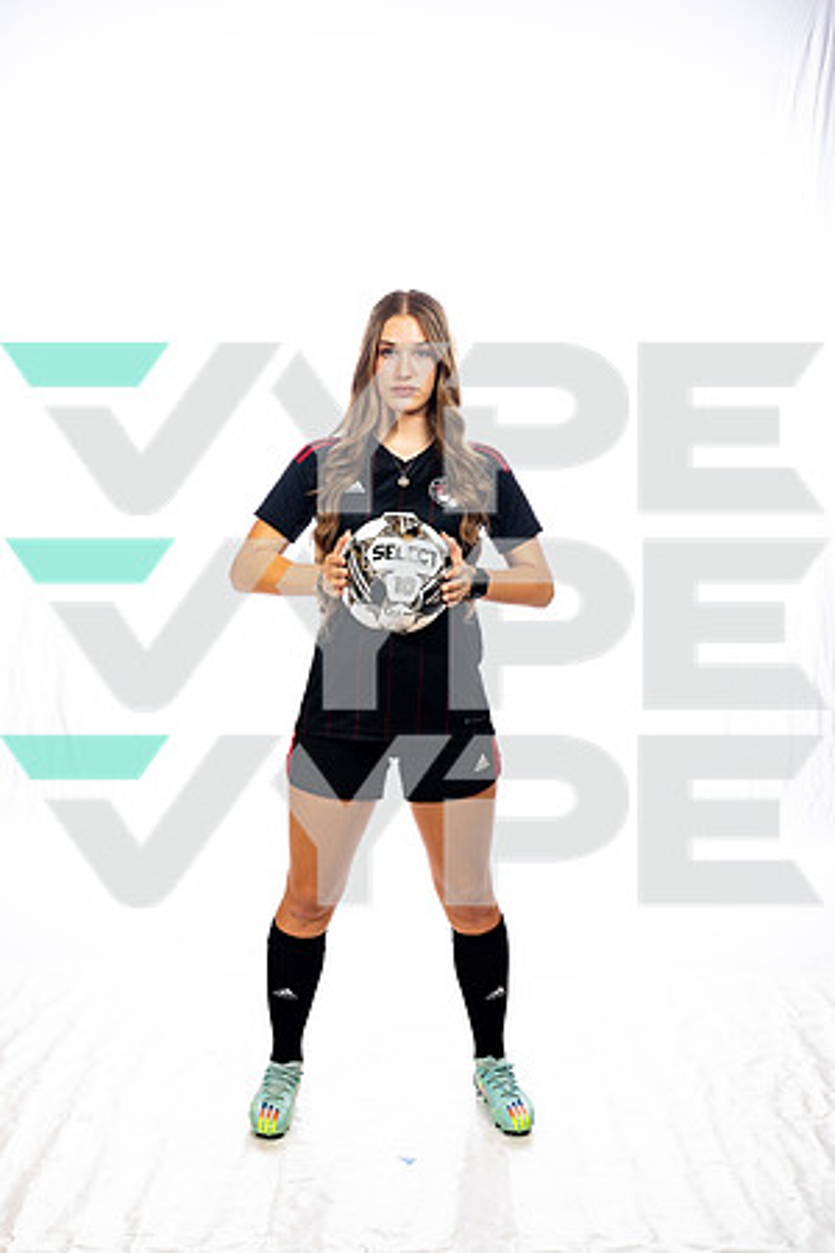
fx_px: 1774
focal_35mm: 51
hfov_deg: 26.5
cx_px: 418
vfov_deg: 38.9
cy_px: 626
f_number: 8
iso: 800
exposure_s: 1/250
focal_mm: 51
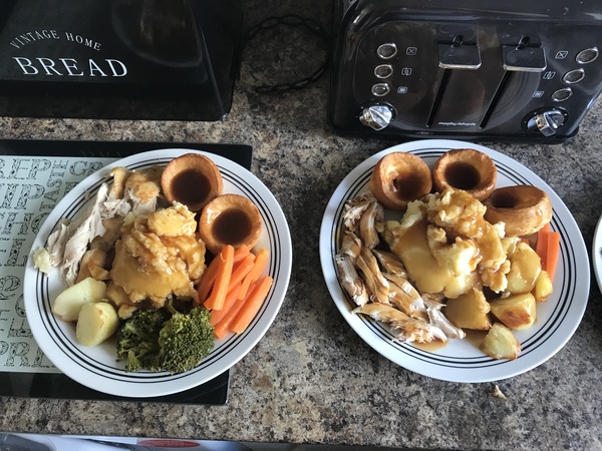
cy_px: 226
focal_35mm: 28
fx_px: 487
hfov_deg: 63.4
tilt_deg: -62.6
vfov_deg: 49.7
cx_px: 301
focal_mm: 3.99
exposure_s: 1/33
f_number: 1.8
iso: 32
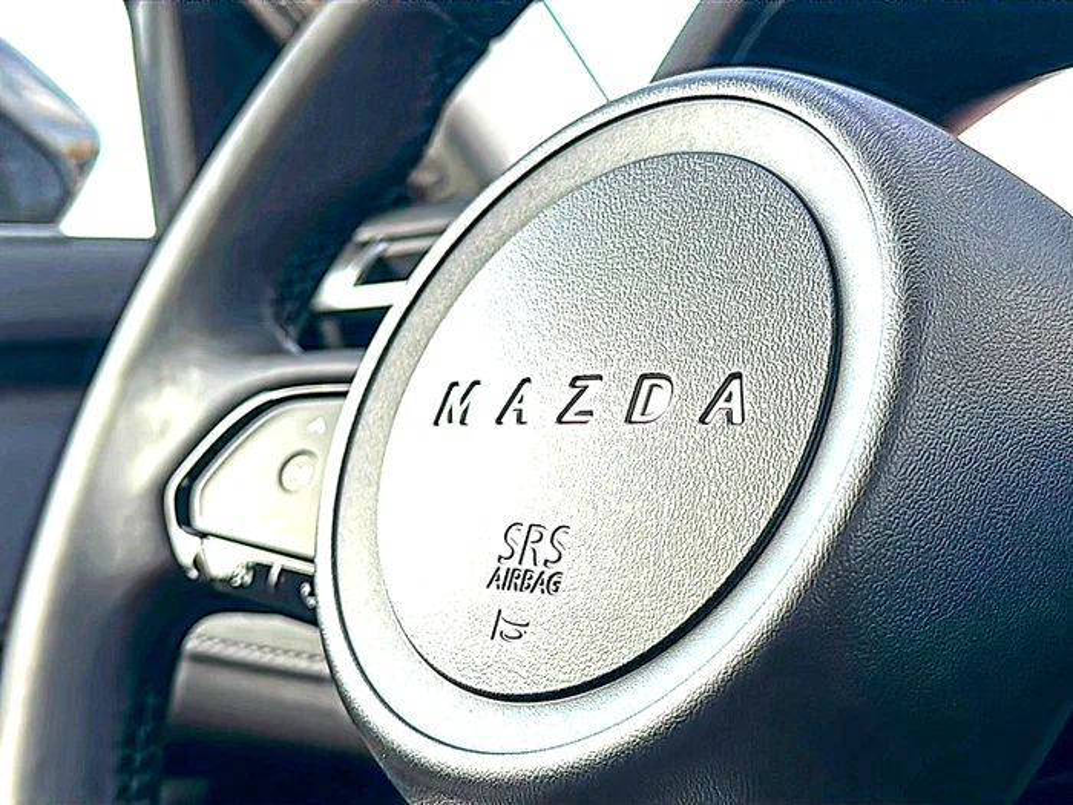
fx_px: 1364
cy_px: 402
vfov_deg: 32.9
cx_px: 536
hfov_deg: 42.9
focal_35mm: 44
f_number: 1.78
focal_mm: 6.86
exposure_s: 1/386
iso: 80
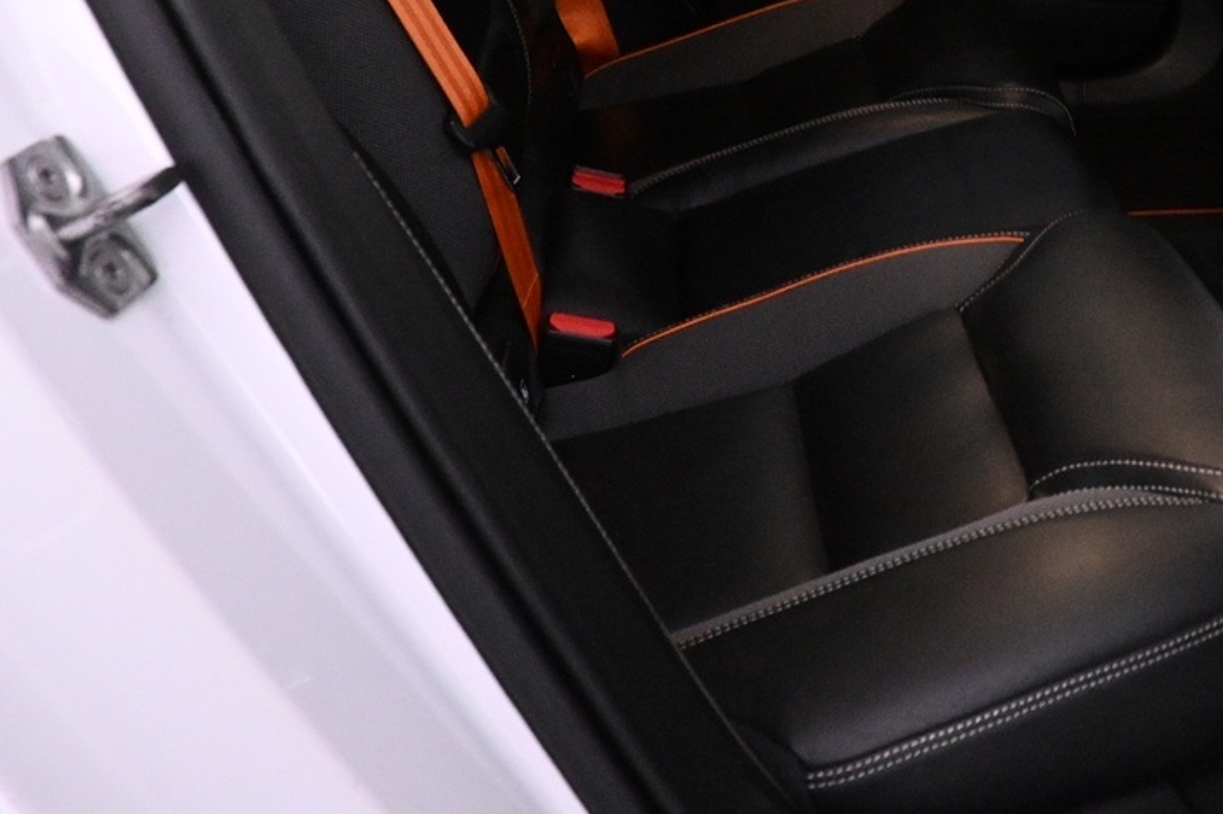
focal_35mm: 55
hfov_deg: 33.6
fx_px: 1868
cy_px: -2
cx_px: 1176
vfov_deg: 23.6
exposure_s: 1/30
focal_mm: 16
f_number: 5.6
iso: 4000
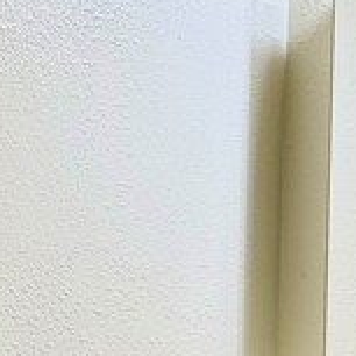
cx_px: 19
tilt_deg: -0.9
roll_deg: -2.2
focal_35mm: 83
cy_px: 207
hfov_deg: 20.4
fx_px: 966
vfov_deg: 20.9
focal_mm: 2.22
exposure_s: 1/120
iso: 125
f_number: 2.2
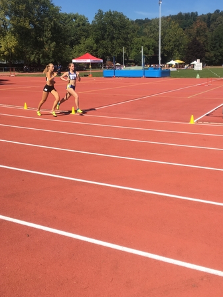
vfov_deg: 52.4
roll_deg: +0.7
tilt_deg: -9.9
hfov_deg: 40.7
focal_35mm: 35
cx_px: 127
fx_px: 300
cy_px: 126
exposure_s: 1/1479
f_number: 2.2
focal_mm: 4.15
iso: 25
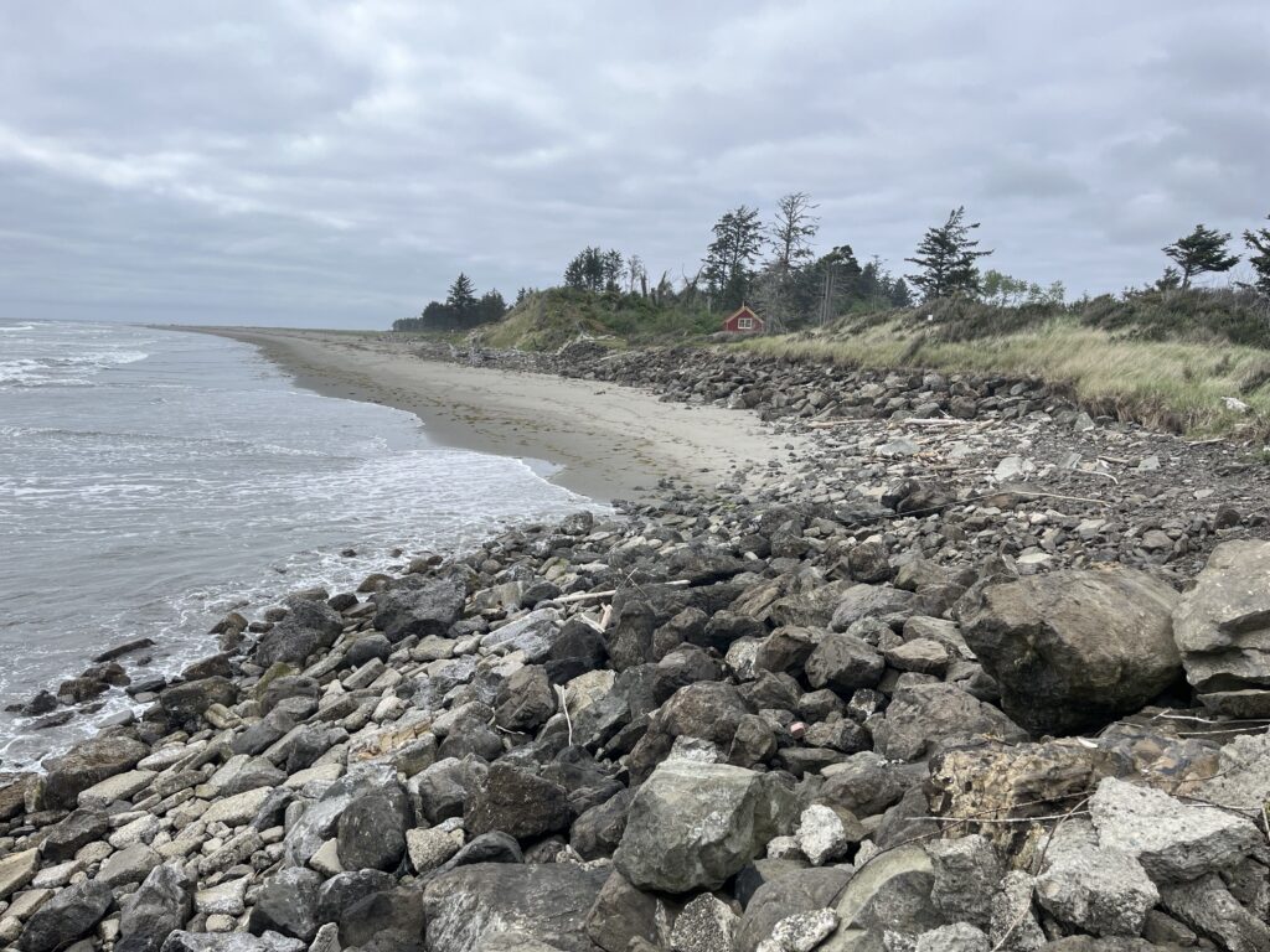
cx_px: 635
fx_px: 954
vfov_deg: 53.1
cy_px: 476
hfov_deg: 67.3
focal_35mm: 26
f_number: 1.6
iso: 50
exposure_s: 1/2410
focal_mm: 5.1
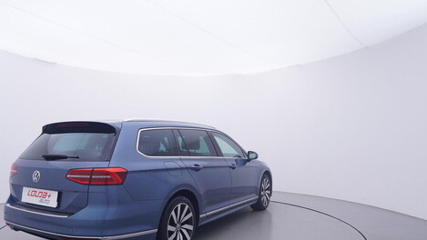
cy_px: 160
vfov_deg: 41.5
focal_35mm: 28
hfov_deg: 68.4
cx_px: 185
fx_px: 313
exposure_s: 1/80
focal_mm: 15
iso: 200
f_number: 5
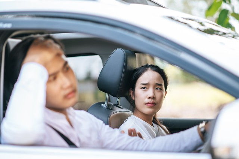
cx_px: 120
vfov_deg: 16.1
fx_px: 564
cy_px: 80
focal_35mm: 85
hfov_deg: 23.9
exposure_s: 1/500
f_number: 1.8
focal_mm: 85
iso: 125
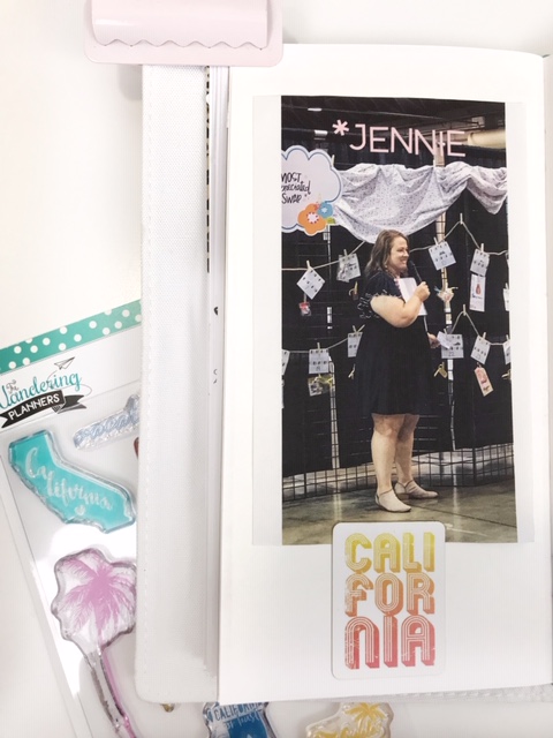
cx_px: 276
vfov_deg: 63.4
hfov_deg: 49.7
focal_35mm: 28
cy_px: 369
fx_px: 596
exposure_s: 1/120
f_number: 1.8
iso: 40
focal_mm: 3.99
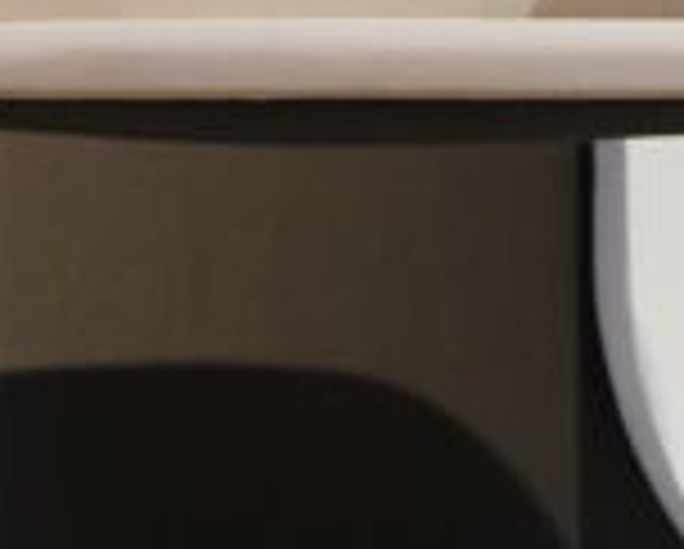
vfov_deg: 3.0
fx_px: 10479
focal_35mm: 517
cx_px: -1714
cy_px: -166
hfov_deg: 3.6
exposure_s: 1/100
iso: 2500
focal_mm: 70
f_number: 4.5
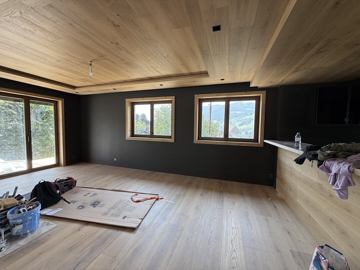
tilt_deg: -2.8
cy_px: 135
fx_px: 146
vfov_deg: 85.7
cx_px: 180
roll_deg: -0.1
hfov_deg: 102.1
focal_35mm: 14
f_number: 2.2
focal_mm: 2.22
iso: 64
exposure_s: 1/99
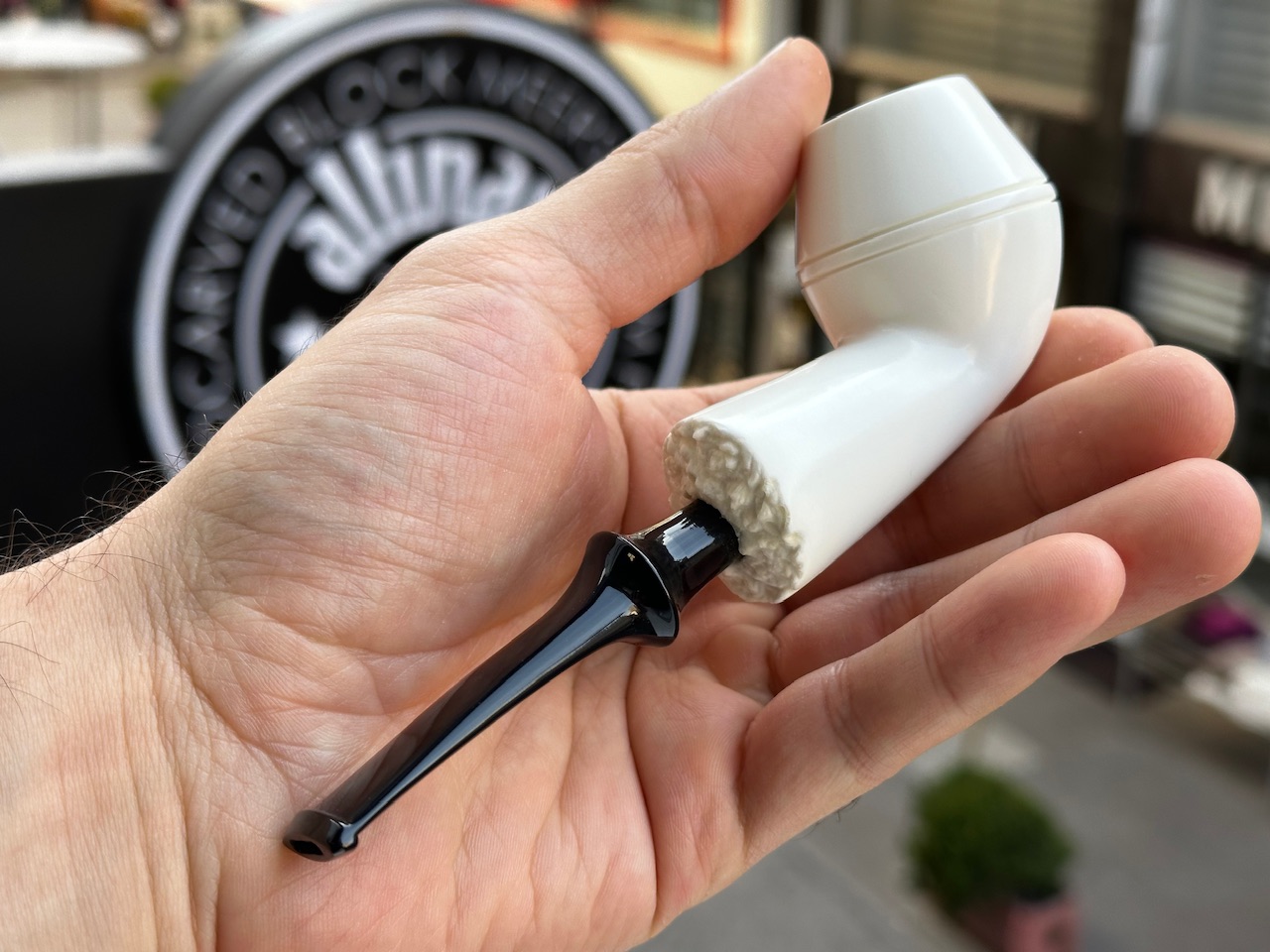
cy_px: 476
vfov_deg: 30.3
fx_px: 1761
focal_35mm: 48
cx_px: 635
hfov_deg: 39.7
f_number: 1.78
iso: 64
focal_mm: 6.86
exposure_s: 1/336
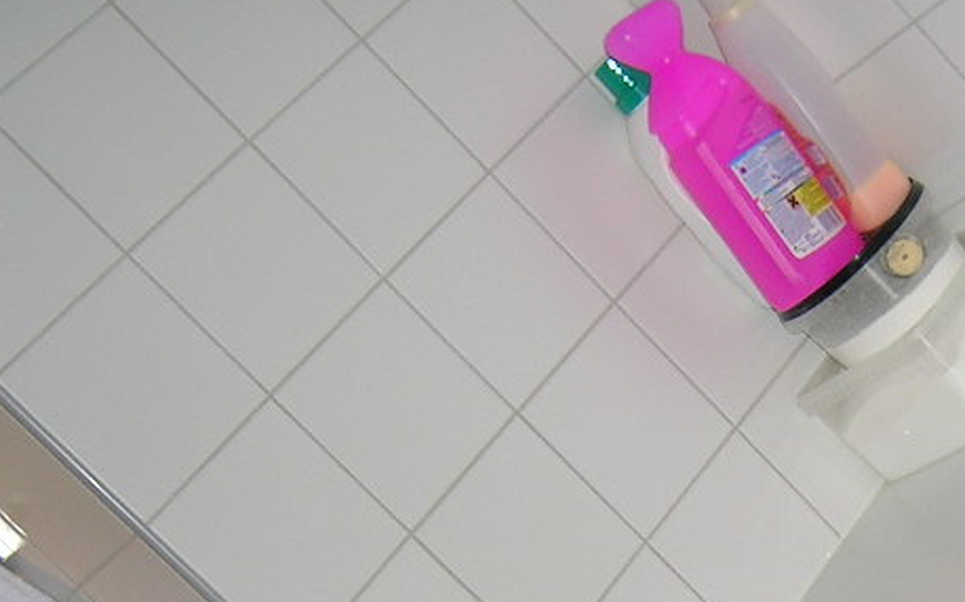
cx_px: 868
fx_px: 2182
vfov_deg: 15.2
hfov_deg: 24.2
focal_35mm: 83
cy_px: 699
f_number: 2.8
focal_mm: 5.4
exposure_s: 1/60.1
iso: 50
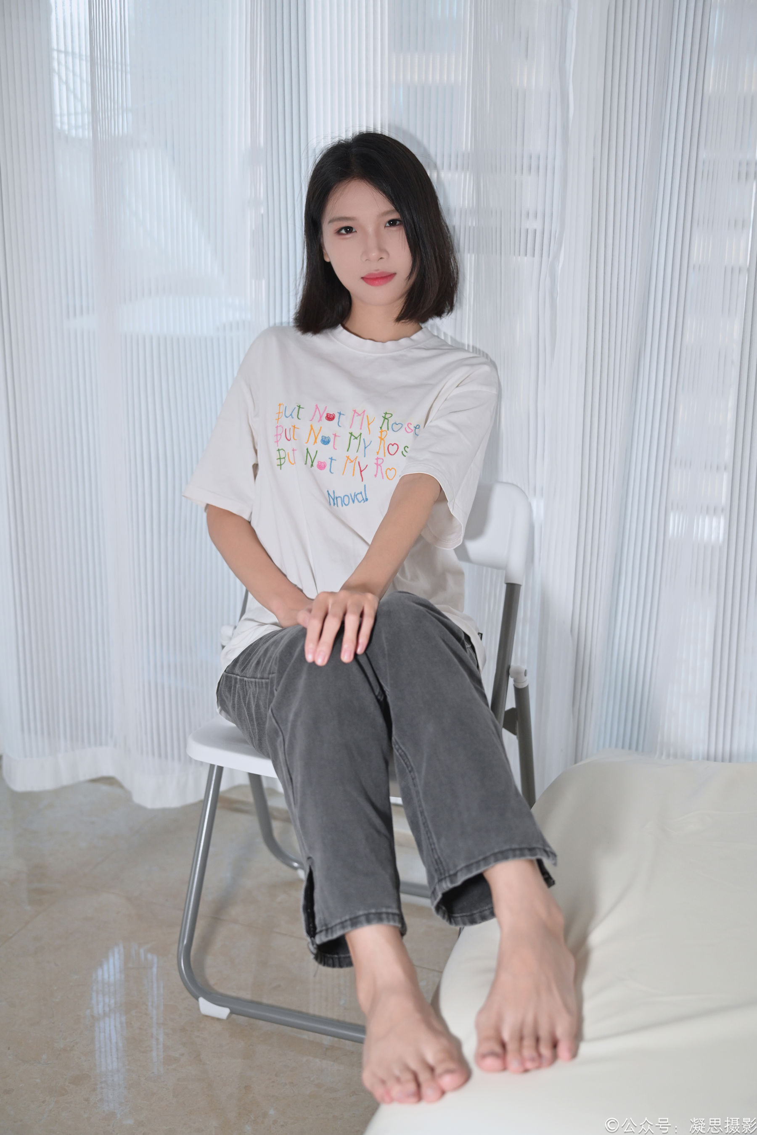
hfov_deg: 31.2
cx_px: 378
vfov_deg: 45.4
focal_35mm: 43
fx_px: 1356
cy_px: 568
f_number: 2.2
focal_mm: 43
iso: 1250
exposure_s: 1/100
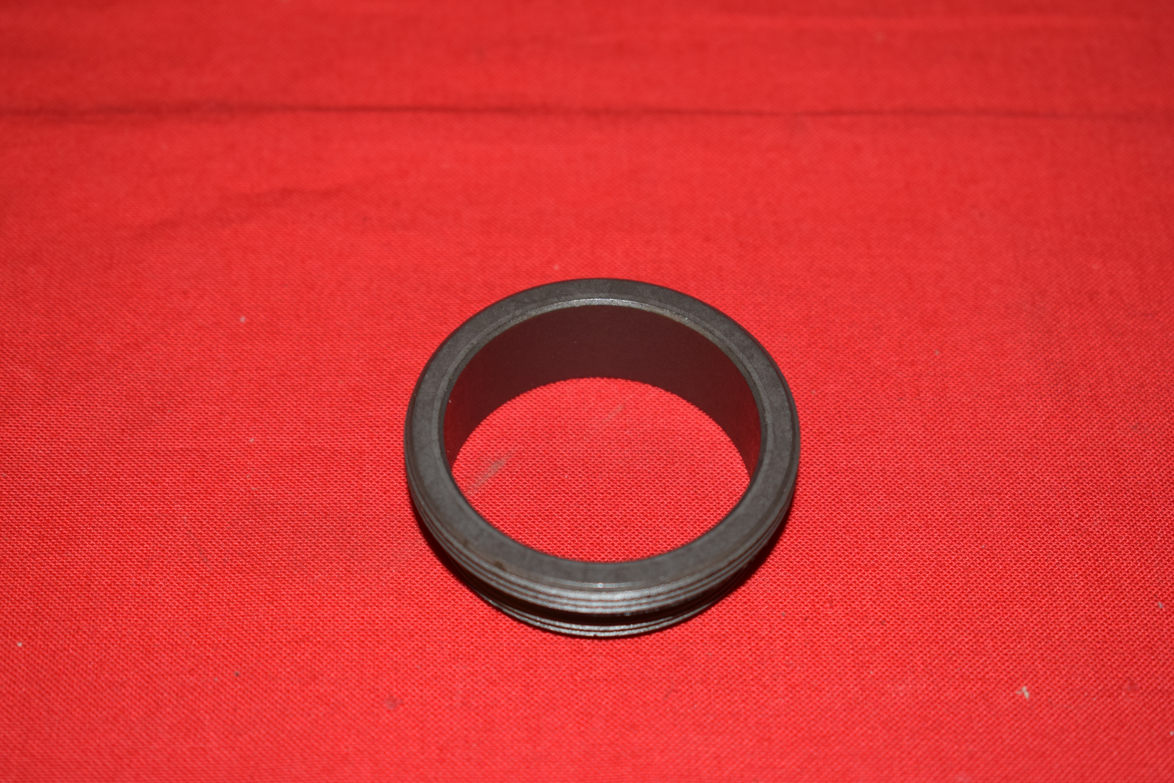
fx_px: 2691
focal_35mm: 82
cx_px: 587
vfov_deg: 16.6
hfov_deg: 24.6
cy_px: 392
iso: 640
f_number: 5.6
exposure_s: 1/125
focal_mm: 55
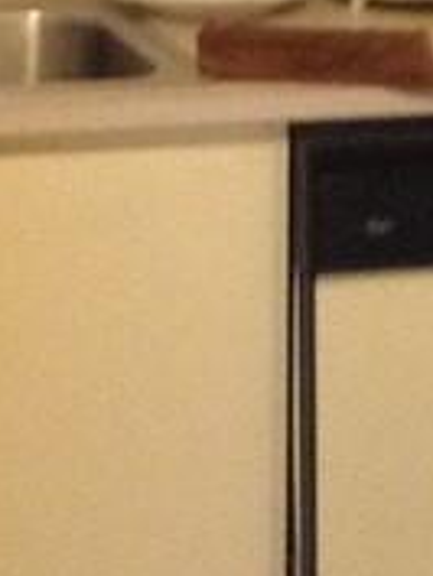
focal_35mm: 191
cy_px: -120
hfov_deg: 7.8
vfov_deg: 10.2
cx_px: 23
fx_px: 3182
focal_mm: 3.3
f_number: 2.4
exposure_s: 1/17
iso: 250
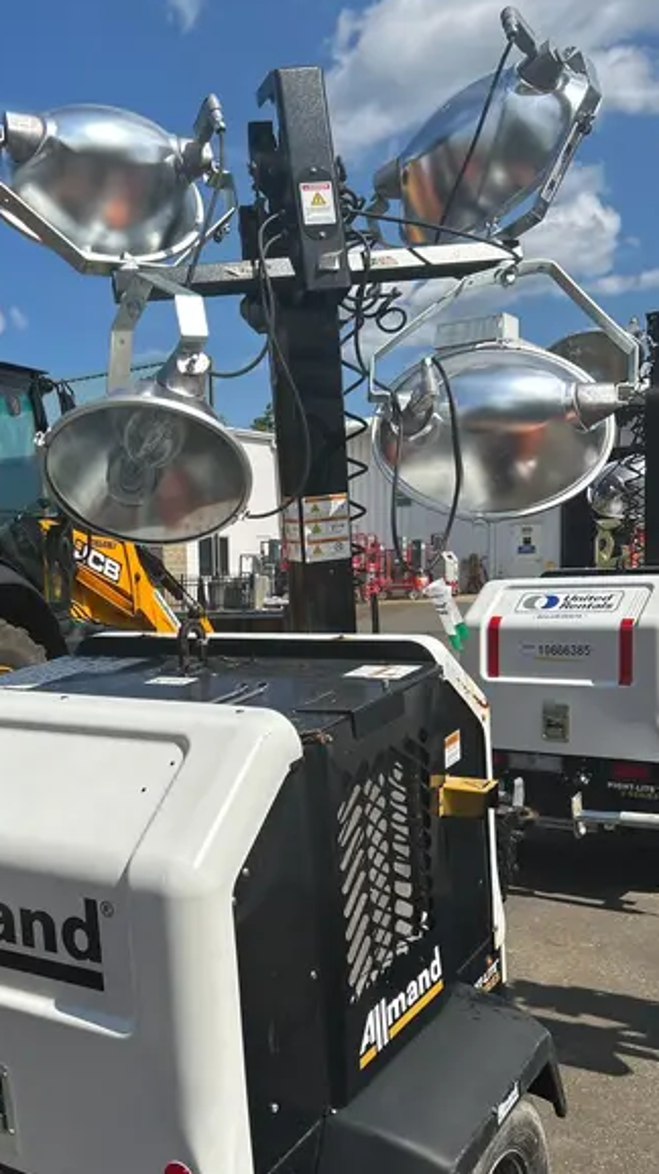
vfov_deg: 54.9
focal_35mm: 36
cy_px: 701
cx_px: 173
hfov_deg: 32.2
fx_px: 1120
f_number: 1.5
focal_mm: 5.7
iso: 50
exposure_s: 1/5882
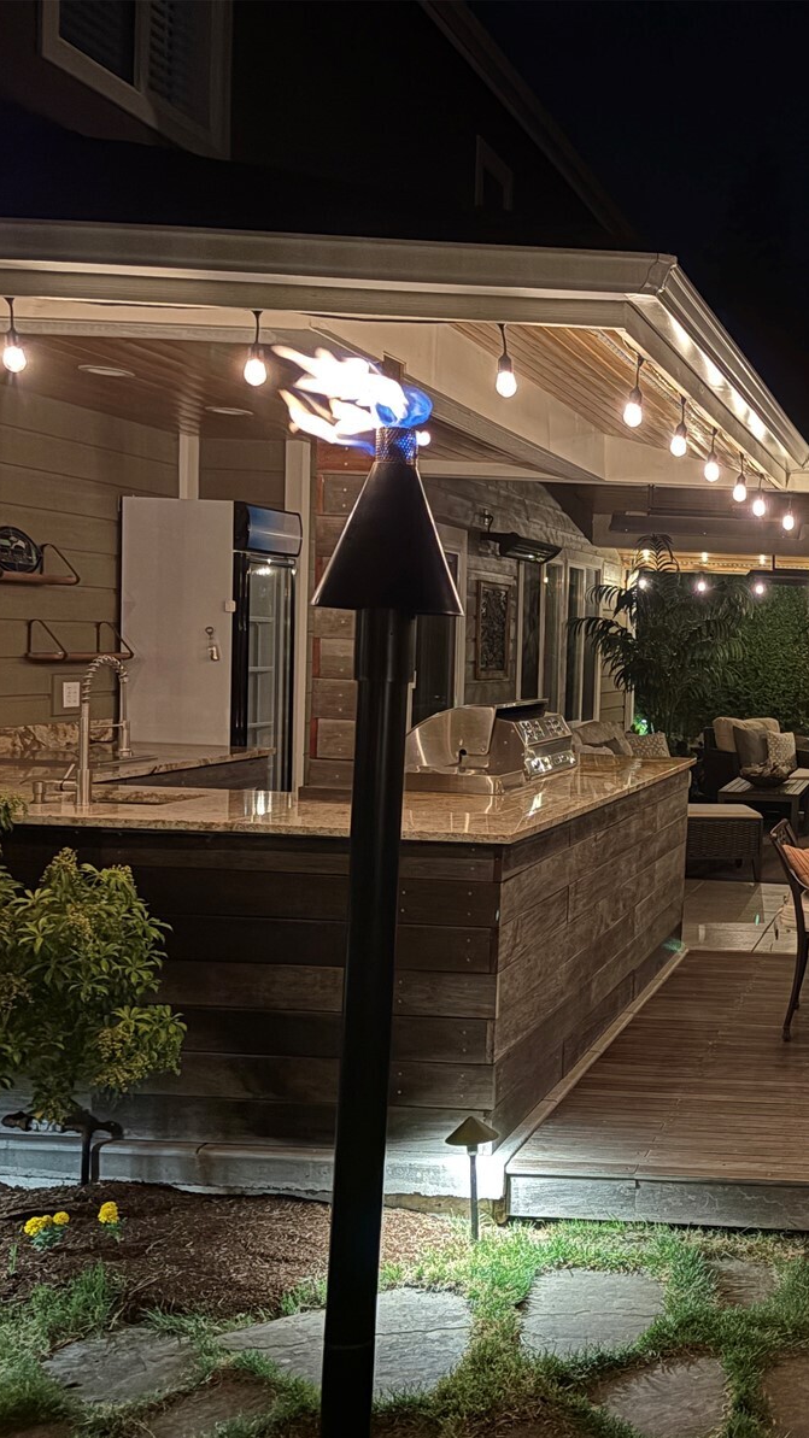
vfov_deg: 52.8
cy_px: 722
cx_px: 901
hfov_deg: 28.2
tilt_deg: -2.6
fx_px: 1449
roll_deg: -2.0
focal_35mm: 38
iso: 640
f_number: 1.6
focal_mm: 5.96
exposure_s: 1/15
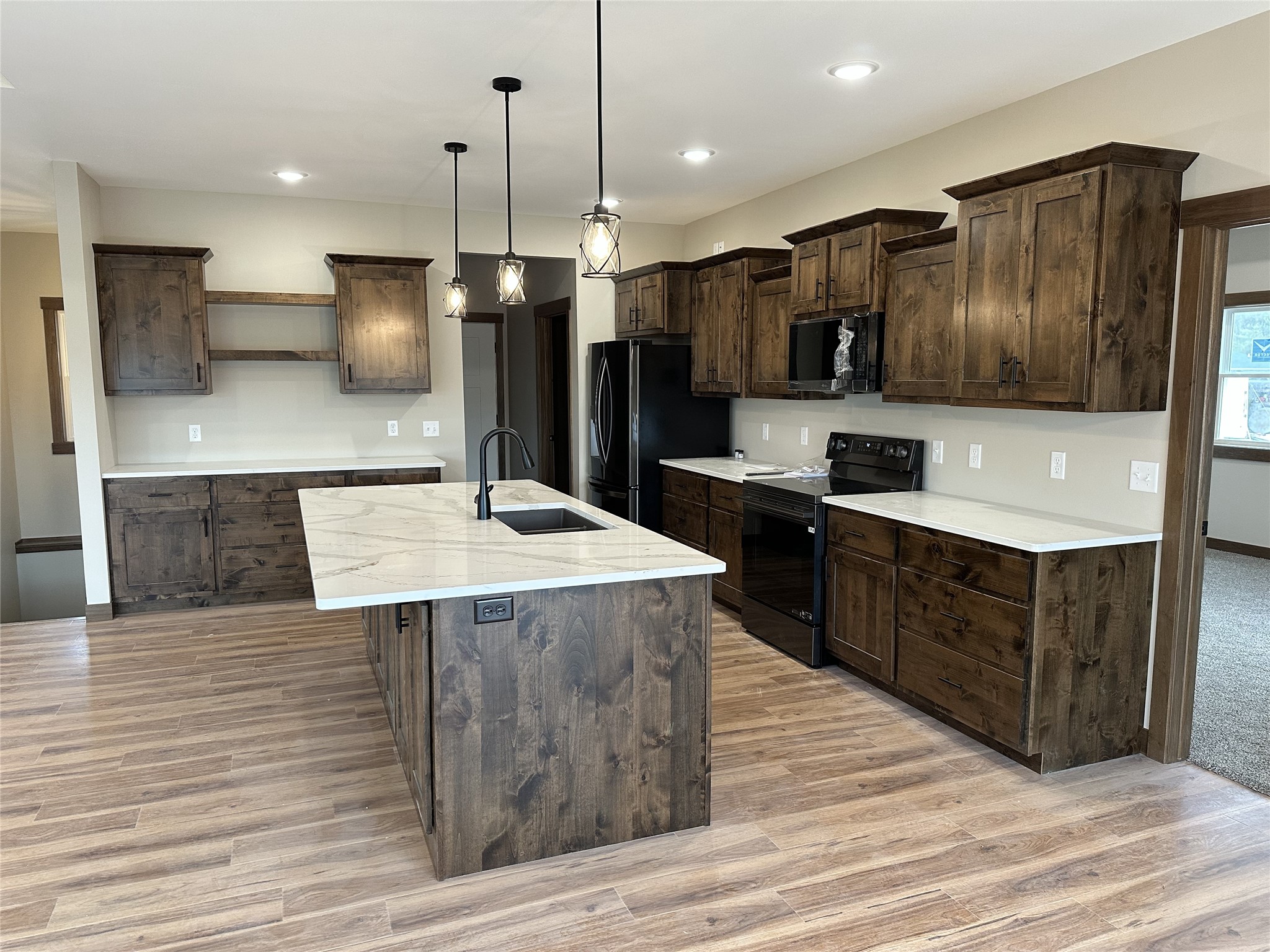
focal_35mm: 24
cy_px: 476
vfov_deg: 56.8
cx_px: 635
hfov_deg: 71.6
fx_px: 881
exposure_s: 1/120
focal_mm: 6.86
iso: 200
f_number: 1.78
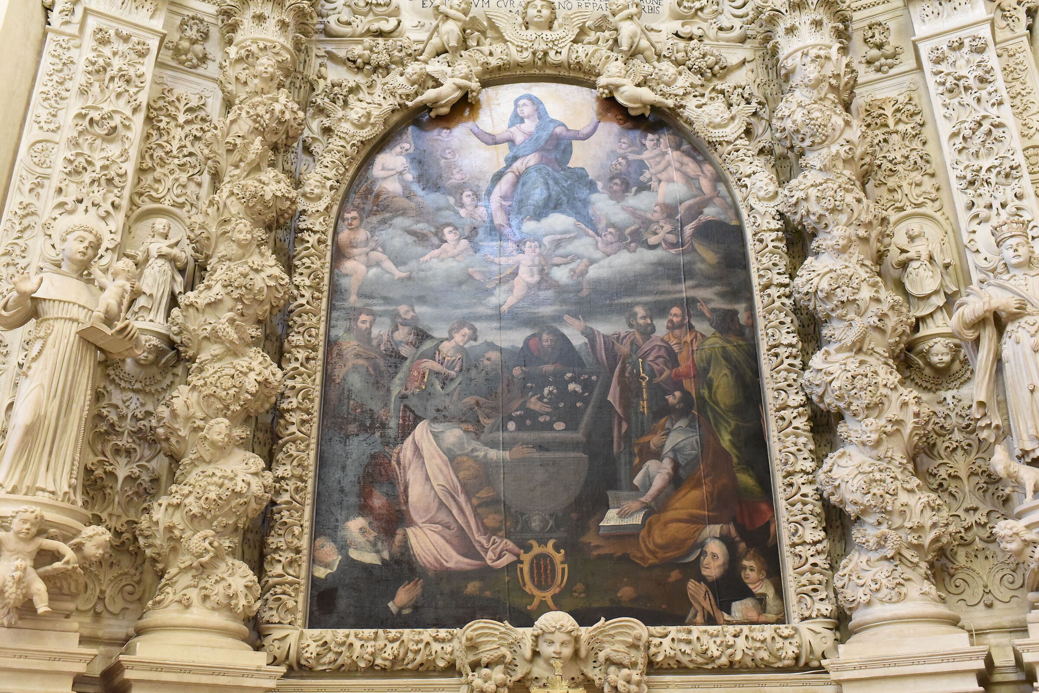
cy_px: 346
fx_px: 1010
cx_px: 520
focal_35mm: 35
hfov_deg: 54.4
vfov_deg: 37.9
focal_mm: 35
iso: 8000
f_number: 4.8
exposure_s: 1/60
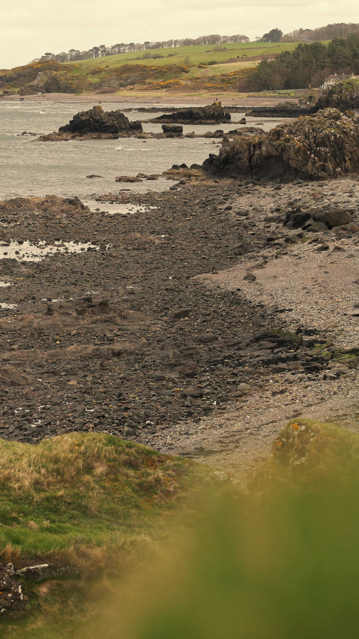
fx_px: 1879
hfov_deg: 10.9
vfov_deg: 19.3
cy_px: 241
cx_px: 78
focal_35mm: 111
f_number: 2.8
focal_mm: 50
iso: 79
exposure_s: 1/640
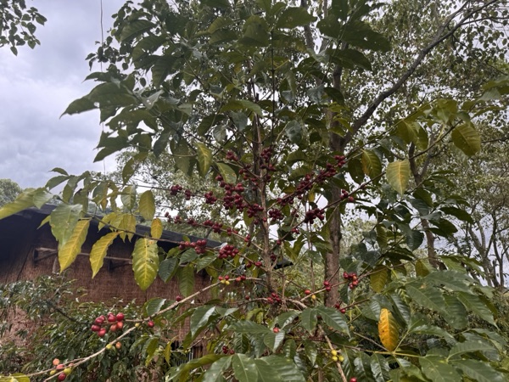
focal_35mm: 24
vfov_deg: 56.8
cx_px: 254
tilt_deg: +19.8
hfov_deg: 71.6
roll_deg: +3.7
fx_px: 353
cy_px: 191
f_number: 1.78
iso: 80
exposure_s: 1/765
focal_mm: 6.76
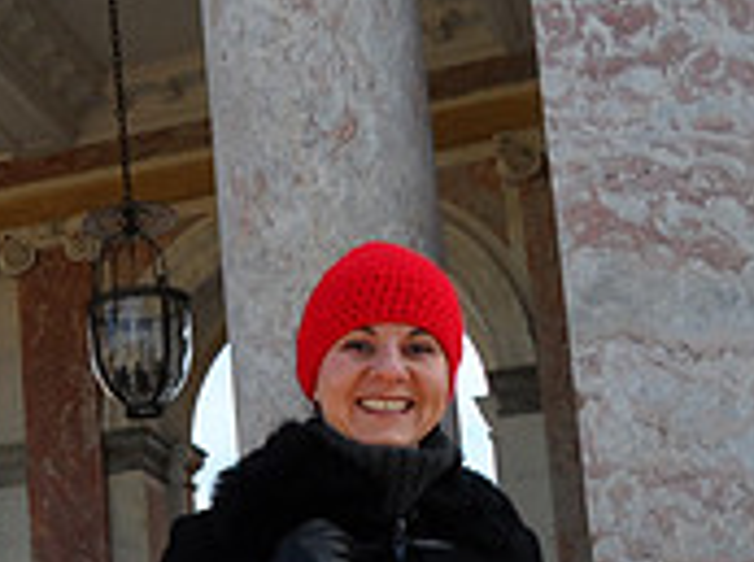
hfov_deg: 21.8
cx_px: -126
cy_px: 590
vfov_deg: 17.0
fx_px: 1826
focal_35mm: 84
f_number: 2.5
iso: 80
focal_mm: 4.5
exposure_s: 1/750
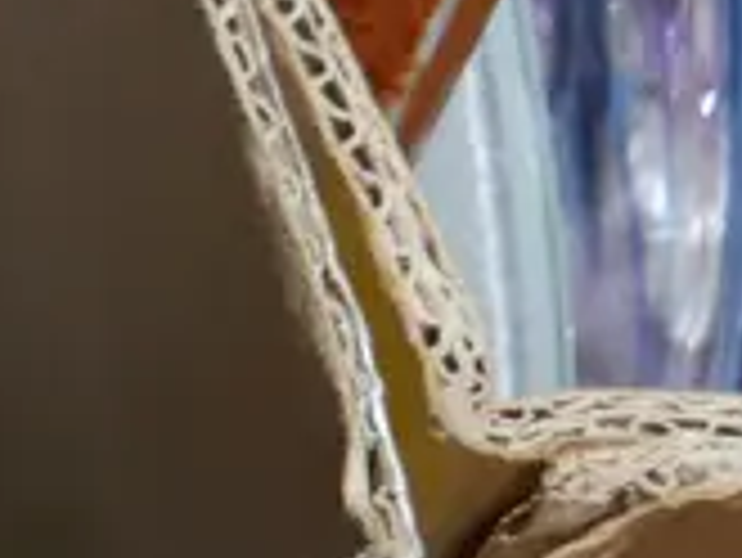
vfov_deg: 7.2
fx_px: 4247
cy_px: -538
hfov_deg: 8.4
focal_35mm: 198
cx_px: -1462
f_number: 3.6
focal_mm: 16
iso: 320
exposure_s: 1/60
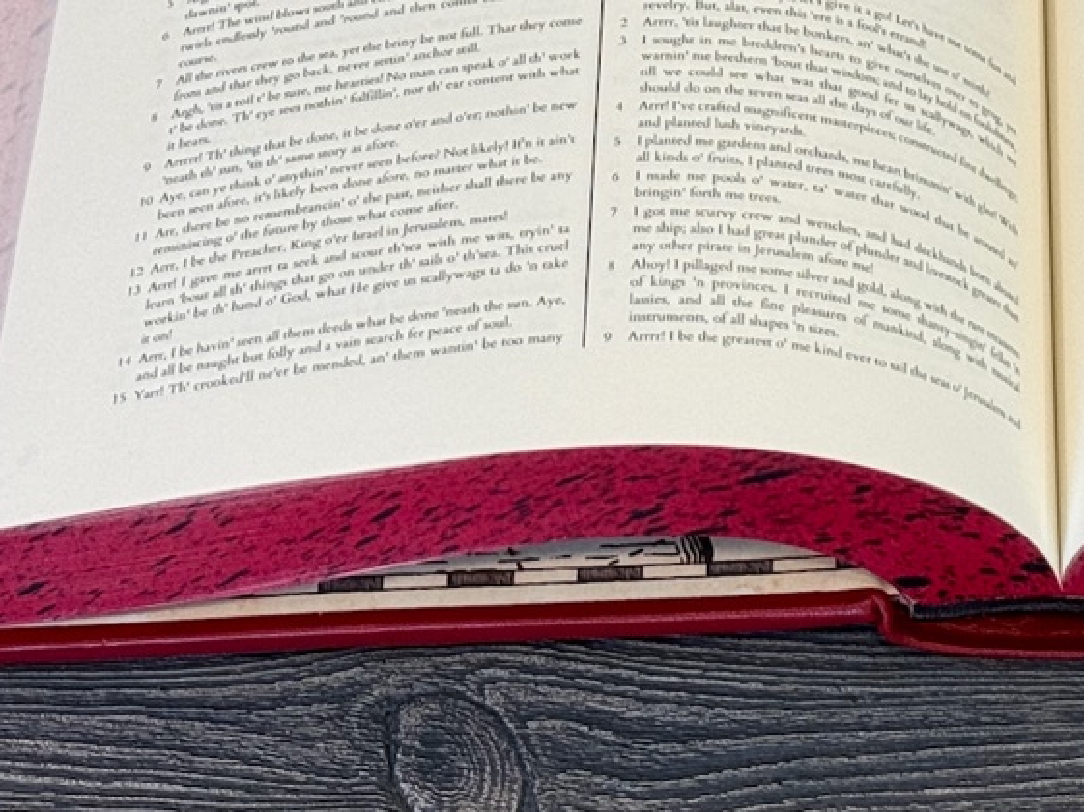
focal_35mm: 137
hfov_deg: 14.2
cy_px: -108
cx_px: 1045
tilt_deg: -52.1
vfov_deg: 10.7
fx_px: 4287
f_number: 1.78
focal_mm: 6.86
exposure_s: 1/120
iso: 64
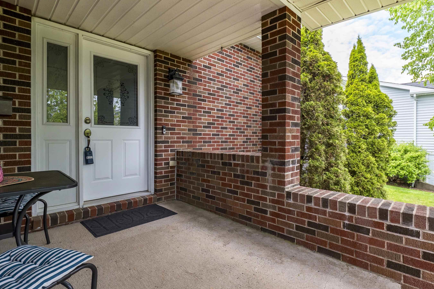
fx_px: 205
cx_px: 241
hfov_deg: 92.9
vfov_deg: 70.4
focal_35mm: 17
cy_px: 137
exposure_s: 1/320
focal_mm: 10
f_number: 5.6
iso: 400
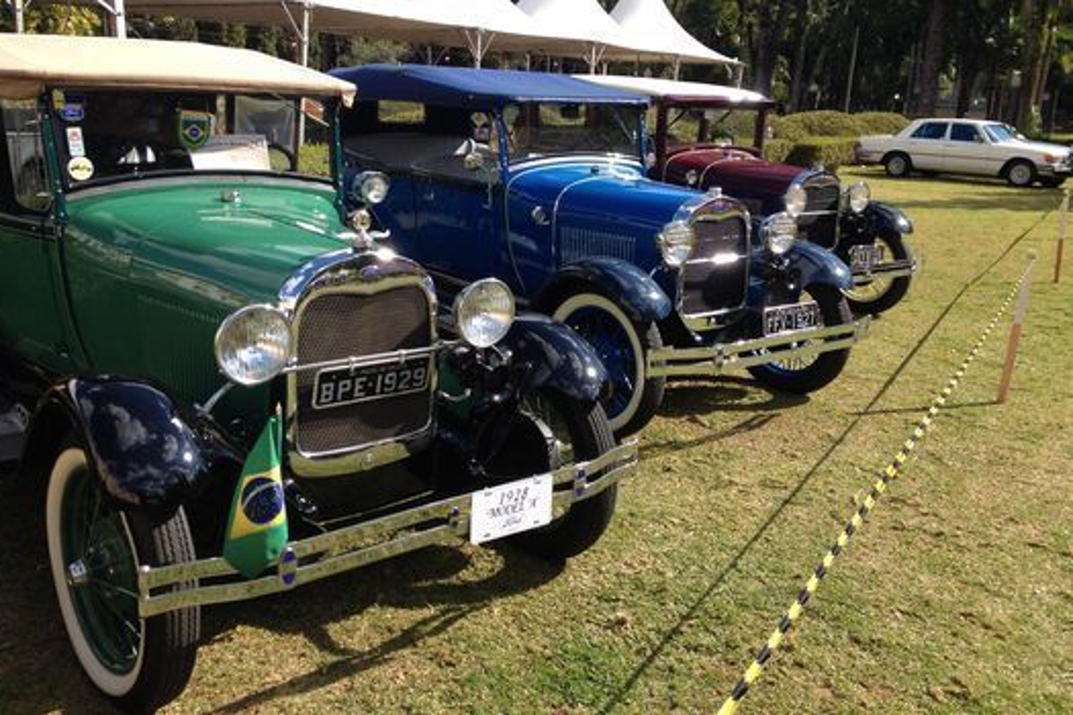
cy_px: 308
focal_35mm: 37
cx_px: 530
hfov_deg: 51.9
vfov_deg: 35.9
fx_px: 1103
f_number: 2.4
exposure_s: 1/836
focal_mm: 4.28
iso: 50
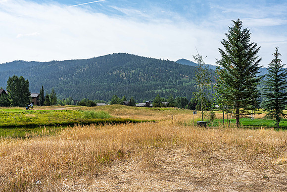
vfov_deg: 27.5
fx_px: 391
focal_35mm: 49
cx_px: 144
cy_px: 96
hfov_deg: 40.3
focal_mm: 49
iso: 200
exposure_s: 1/1000
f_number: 9
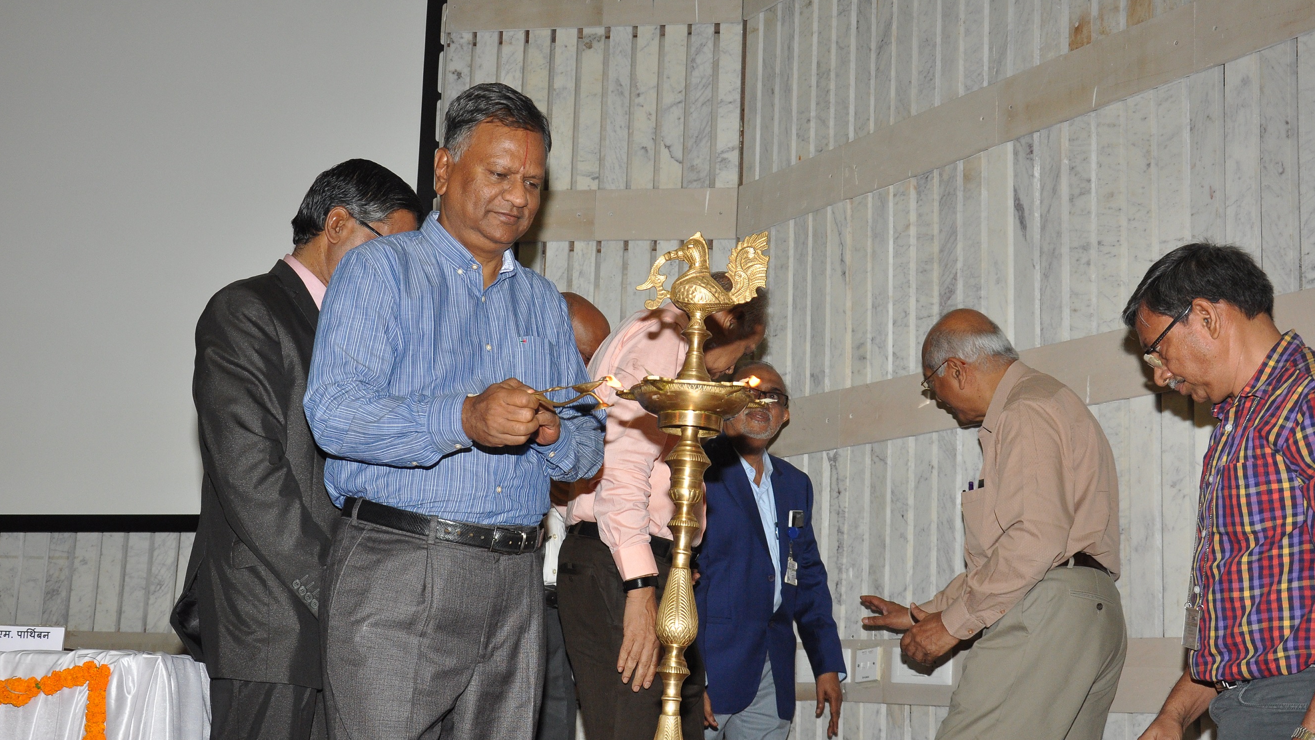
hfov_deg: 42.1
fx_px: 1709
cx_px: 643
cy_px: 410
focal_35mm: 49
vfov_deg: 24.4
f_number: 6.3
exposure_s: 1/125
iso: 1000
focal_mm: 30
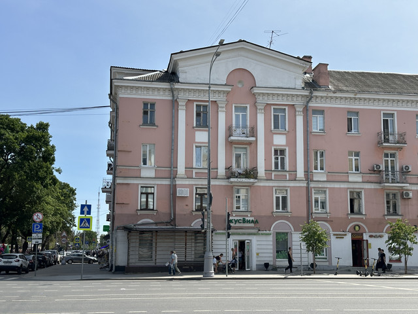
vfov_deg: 30.3
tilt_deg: +9.5
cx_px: 209
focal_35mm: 48
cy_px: 157
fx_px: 580
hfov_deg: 39.7
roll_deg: -0.5
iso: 64
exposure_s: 1/3058
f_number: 1.78
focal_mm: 6.86
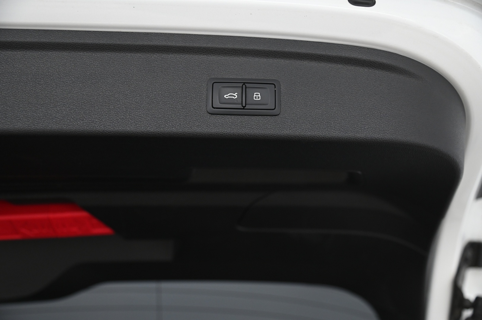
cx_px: 241
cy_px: 160
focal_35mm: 46
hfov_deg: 42.8
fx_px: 615
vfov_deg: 29.2
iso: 2000
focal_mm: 46
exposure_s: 1/125
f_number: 4
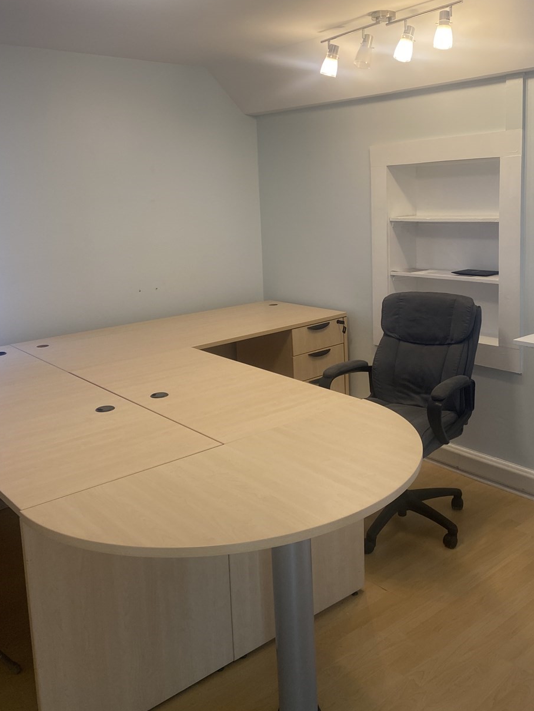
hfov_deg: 42.7
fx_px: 679
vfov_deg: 55.0
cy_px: 292
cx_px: 330
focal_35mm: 33
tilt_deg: -8.4
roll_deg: +1.3
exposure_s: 1/60
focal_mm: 4.25
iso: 64
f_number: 1.8
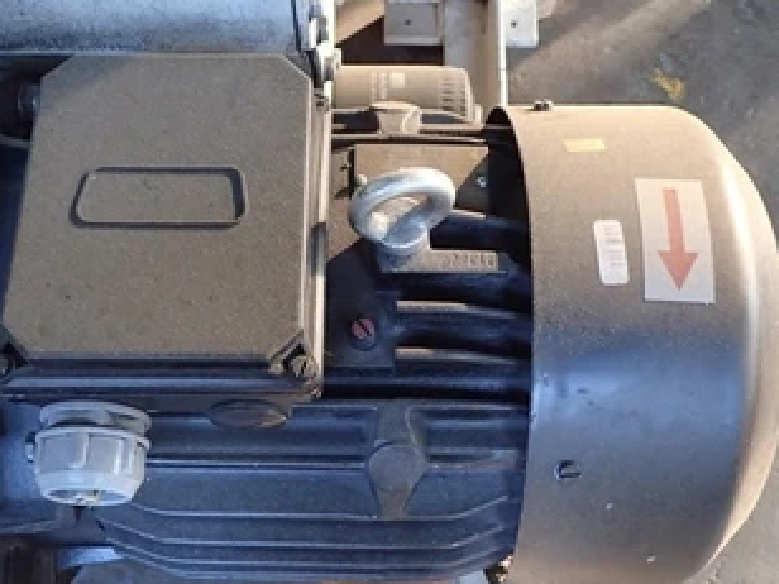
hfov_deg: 47.9
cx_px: 377
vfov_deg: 36.7
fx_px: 878
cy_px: 334
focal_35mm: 39
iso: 640
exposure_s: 1/30
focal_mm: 5.5
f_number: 2.3
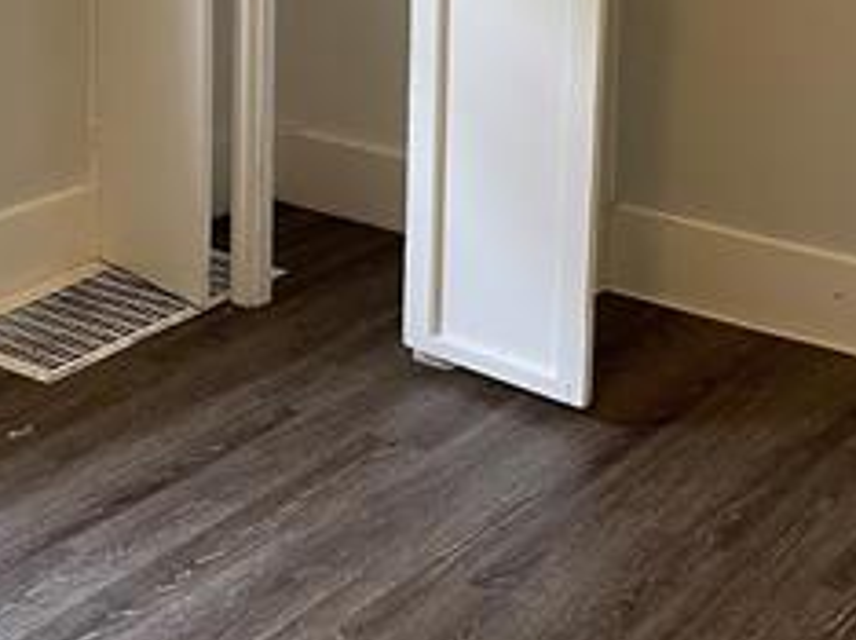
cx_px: 483
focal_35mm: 71
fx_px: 1754
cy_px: -5
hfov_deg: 27.4
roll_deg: -1.7
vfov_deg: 20.0
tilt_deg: -10.4
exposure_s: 1/60
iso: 200
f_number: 1.6
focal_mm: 4.2
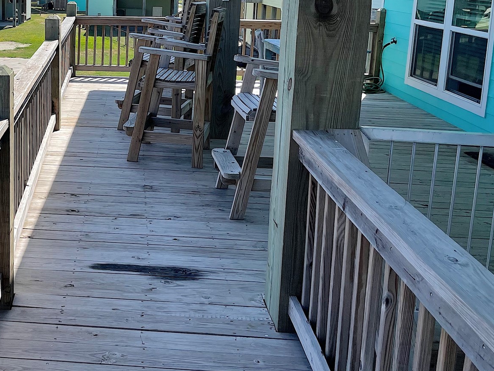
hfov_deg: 39.4
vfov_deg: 30.7
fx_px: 656
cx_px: 87
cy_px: 74
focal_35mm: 46
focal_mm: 4.2
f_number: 1.6
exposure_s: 1/3300
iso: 32
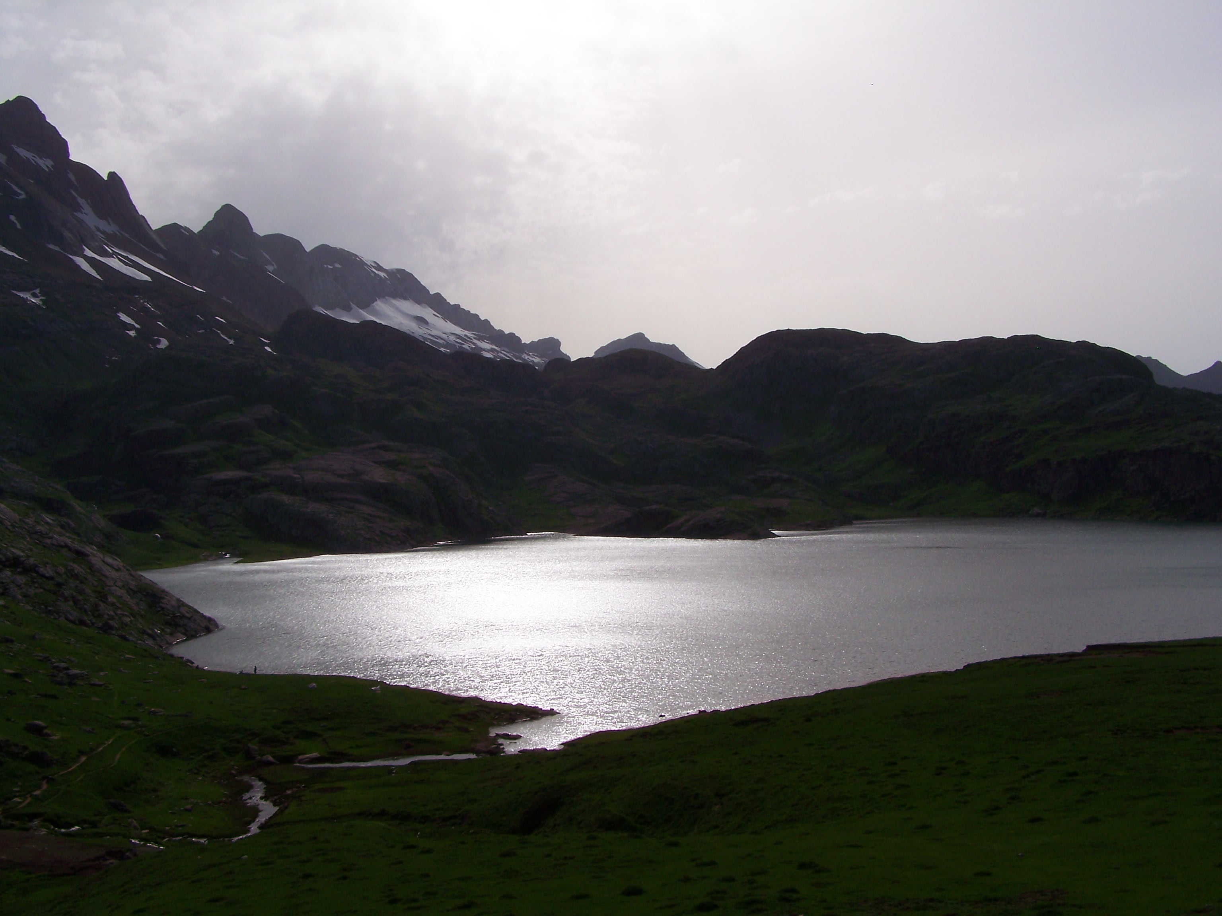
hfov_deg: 49.0
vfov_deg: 37.7
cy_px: 458
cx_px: 611
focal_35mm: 38
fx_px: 1341
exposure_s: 1/800
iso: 64
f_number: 5.6
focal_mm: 6.3
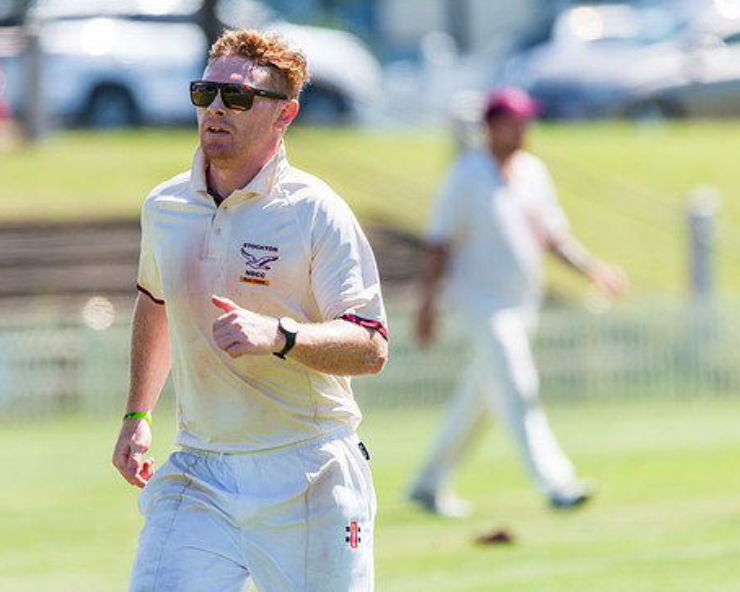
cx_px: 311
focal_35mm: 719
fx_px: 15744
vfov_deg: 2.2
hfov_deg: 2.7
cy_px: 278
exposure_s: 1/1250
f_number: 6.3
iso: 400
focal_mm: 600
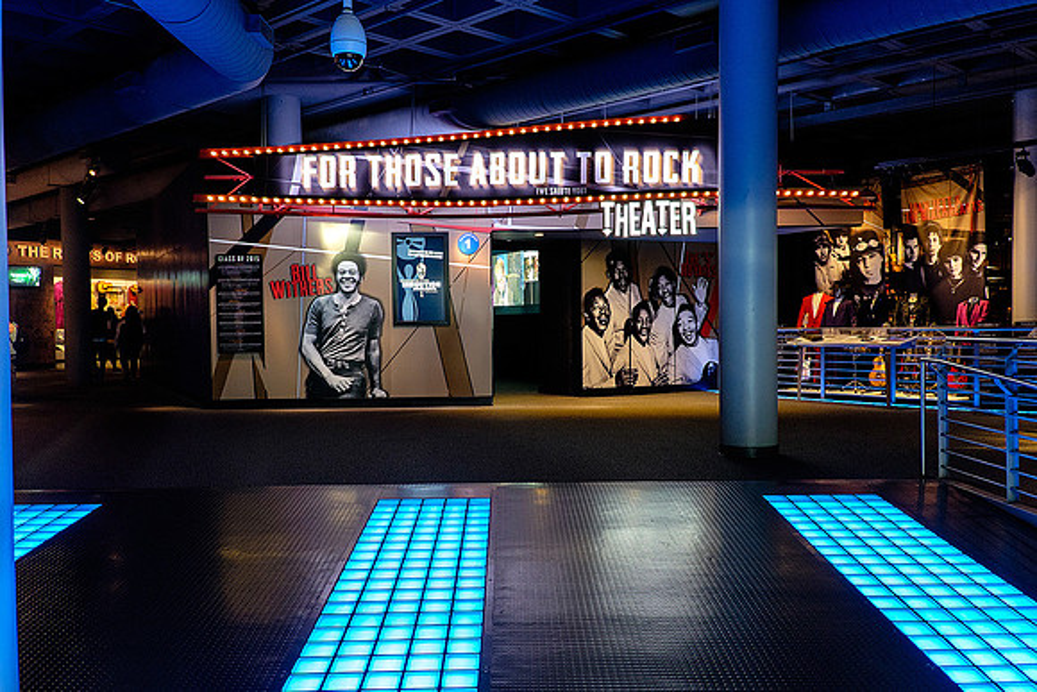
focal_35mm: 31
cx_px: 518
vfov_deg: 42.3
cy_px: 346
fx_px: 893
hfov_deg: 60.3
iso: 1600
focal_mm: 20.5
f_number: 5.6
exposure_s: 1/10
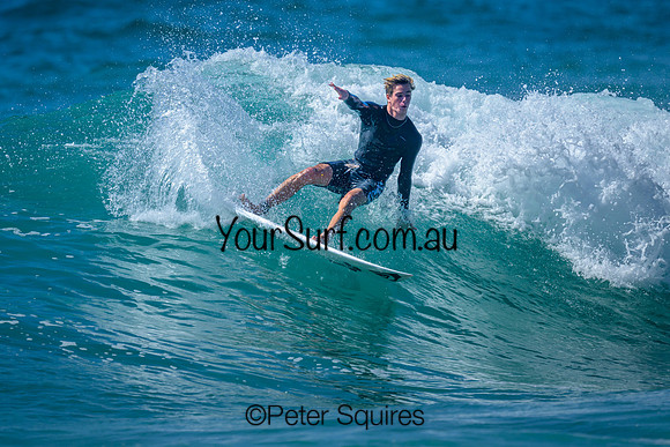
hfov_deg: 1.9
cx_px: 278
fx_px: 20474
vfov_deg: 1.3
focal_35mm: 1100
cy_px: 171
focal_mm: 800
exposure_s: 1/2500
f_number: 6.3
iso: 220
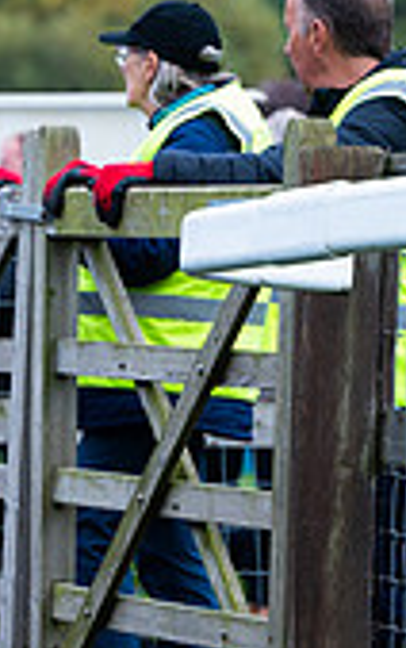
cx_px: -640
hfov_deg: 2.7
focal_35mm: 489
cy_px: 307
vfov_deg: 4.3
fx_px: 8635
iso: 400
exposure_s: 1/800
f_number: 4
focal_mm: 140
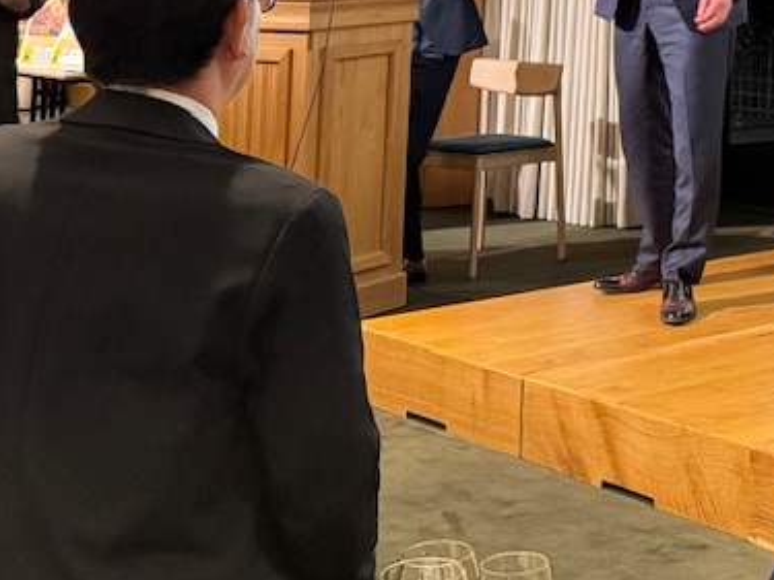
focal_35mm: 82
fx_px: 1833
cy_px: -308
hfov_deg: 22.0
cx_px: 937
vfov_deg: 16.3
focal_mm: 6.76
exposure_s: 1/60
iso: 400
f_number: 1.78
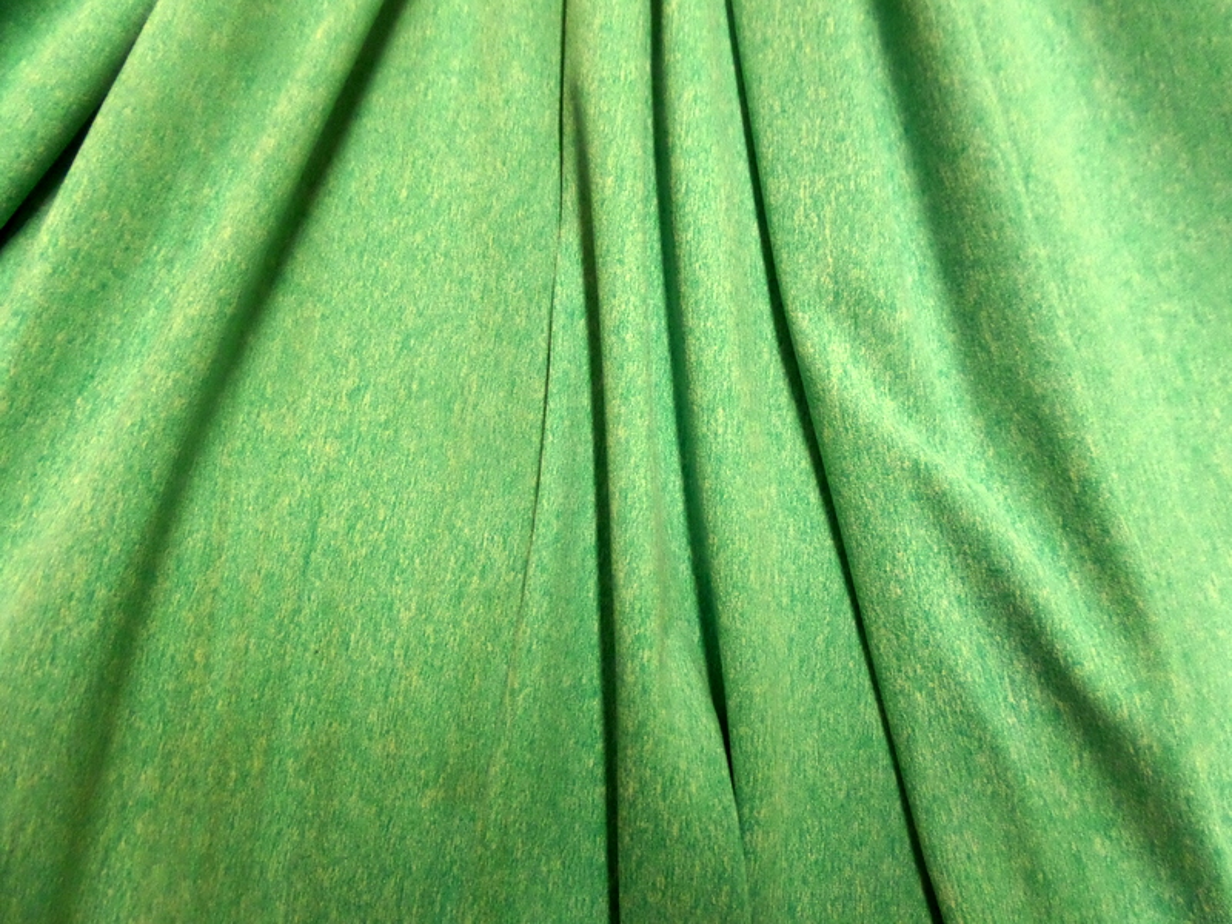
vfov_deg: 56.8
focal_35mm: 24
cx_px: 616
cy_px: 462
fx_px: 854
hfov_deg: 71.6
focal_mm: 4
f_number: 3.2
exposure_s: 1/30
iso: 400
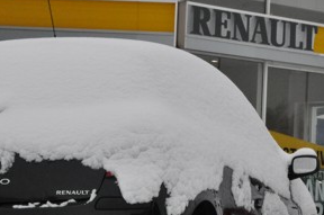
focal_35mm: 151
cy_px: 68
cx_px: 242
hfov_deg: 13.6
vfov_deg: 9.0
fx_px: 1357
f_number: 14
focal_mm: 58
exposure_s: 1/800
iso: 3200
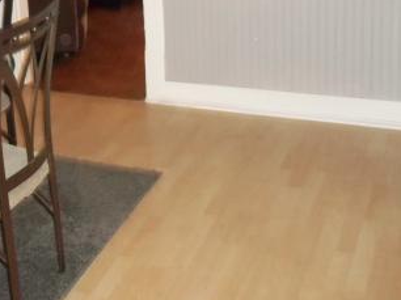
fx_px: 776
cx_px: -13
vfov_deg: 21.3
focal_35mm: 67
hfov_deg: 27.1
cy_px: 17
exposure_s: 1/30
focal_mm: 5.7
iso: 320
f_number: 2.9
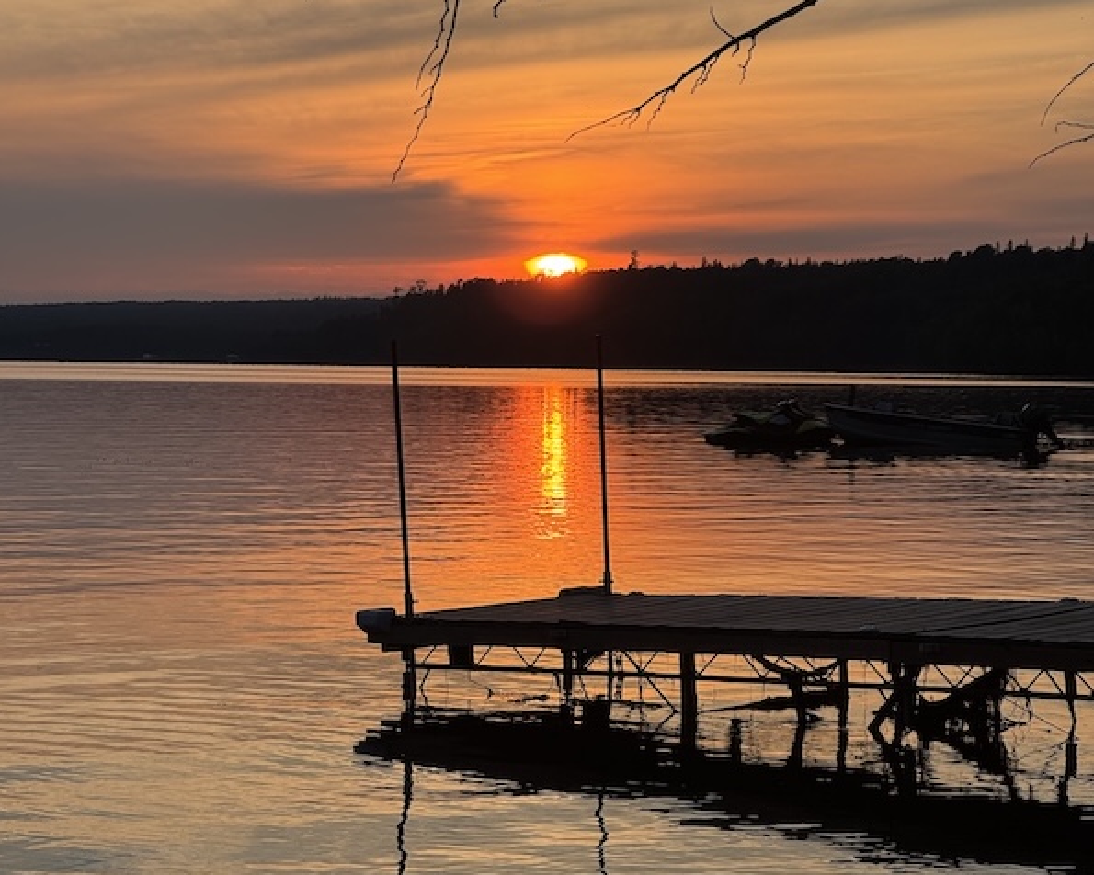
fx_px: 3270
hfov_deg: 19.0
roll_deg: -1.0
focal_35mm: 101
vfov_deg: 15.2
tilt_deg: +1.5
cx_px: 544
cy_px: 261
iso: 25
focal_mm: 9
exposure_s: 1/412
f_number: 2.8
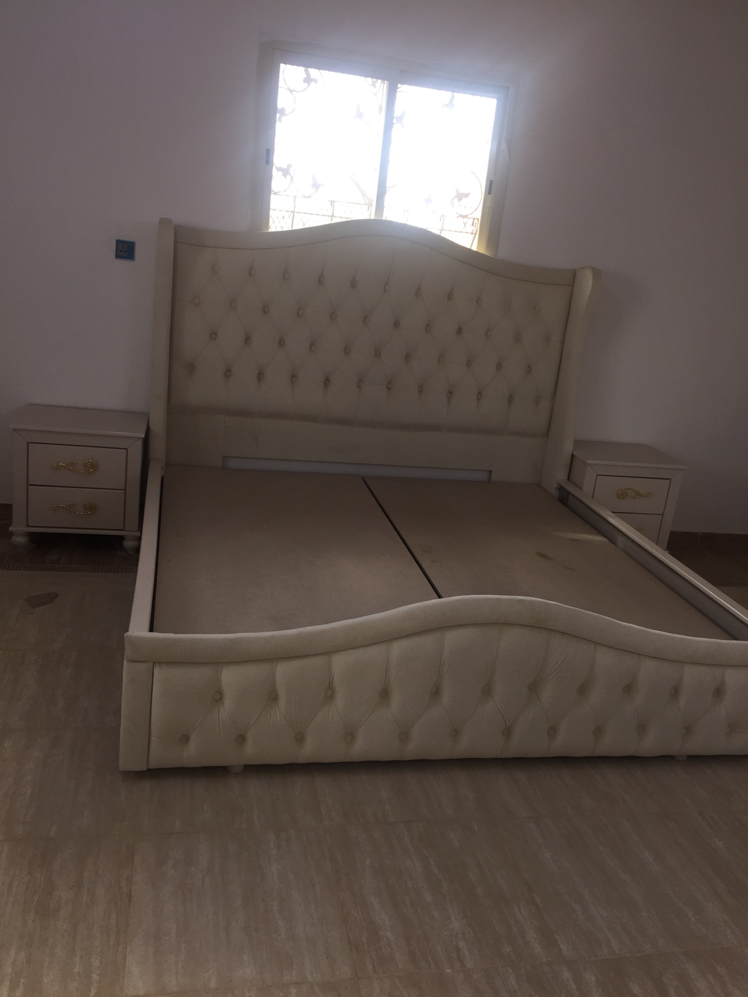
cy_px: 498
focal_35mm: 29
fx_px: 836
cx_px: 374
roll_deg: -7.0
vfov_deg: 61.7
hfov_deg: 48.2
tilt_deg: -16.2
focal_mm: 4.15
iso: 32
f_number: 2.2
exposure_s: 1/30
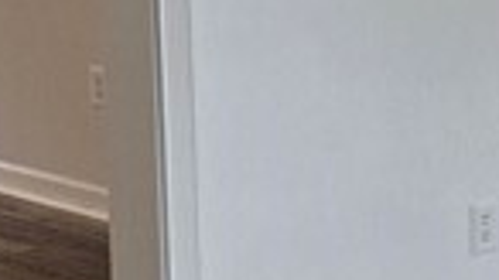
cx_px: 769
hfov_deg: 11.7
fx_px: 2328
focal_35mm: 176
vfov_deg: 6.9
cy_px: 157
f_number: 1.8
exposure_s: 1/120
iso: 200
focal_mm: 5.4
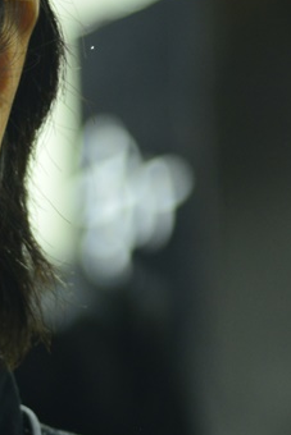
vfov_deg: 4.0
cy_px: 475
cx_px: -382
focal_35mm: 517
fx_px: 6262
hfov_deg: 2.6
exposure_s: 1/30
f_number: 4
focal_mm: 110
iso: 800
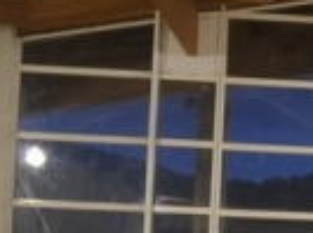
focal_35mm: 187
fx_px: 1686
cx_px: 927
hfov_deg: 8.8
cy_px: 433
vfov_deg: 7.6
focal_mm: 10.5
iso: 320
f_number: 2.5
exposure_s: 1/80
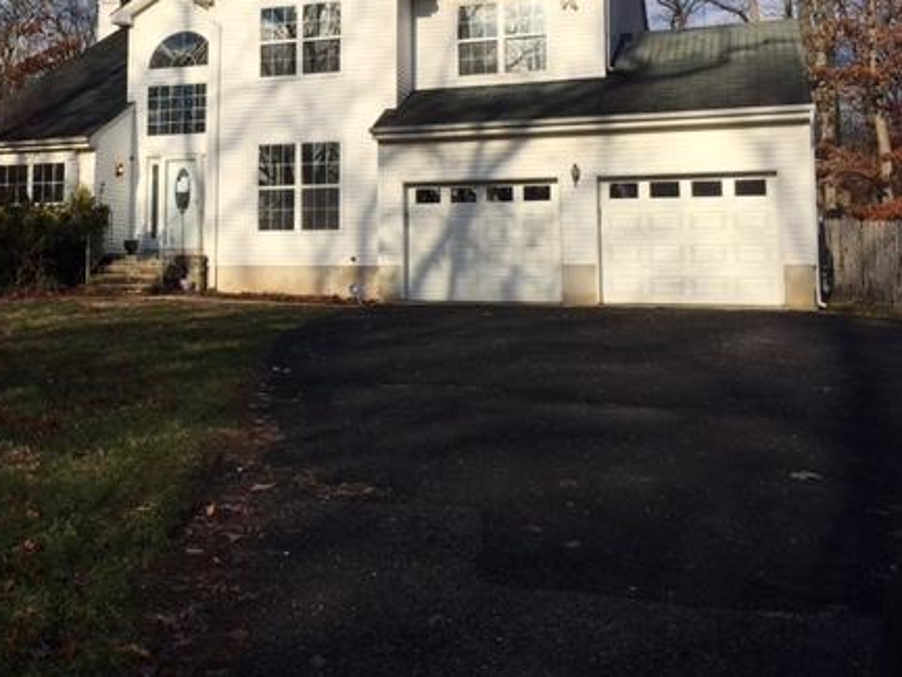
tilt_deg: +7.0
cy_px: 184
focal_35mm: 43
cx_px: 276
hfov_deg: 43.0
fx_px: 1120
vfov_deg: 33.1
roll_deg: -2.0
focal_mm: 4.15
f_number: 2.2
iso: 25
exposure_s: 1/1972
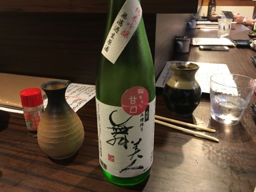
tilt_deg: -22.6
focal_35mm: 29
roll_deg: -0.1
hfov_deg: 61.6
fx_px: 215
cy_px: 96
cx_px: 128
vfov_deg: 48.3
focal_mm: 4.15
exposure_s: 1/4
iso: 64
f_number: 2.2
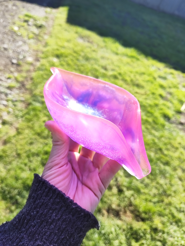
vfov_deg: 71.5
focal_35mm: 24
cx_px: 92
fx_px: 171
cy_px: 123
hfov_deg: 56.9
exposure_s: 1/271
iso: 50
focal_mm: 5.56
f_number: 1.88
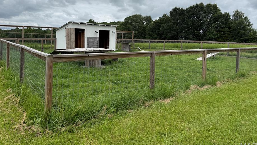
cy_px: 44
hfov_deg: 66.1
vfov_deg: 39.5
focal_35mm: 29
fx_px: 198
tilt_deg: +0.1
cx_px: 126
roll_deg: -1.8
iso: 80
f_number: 1.78
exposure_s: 1/4405
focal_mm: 6.76
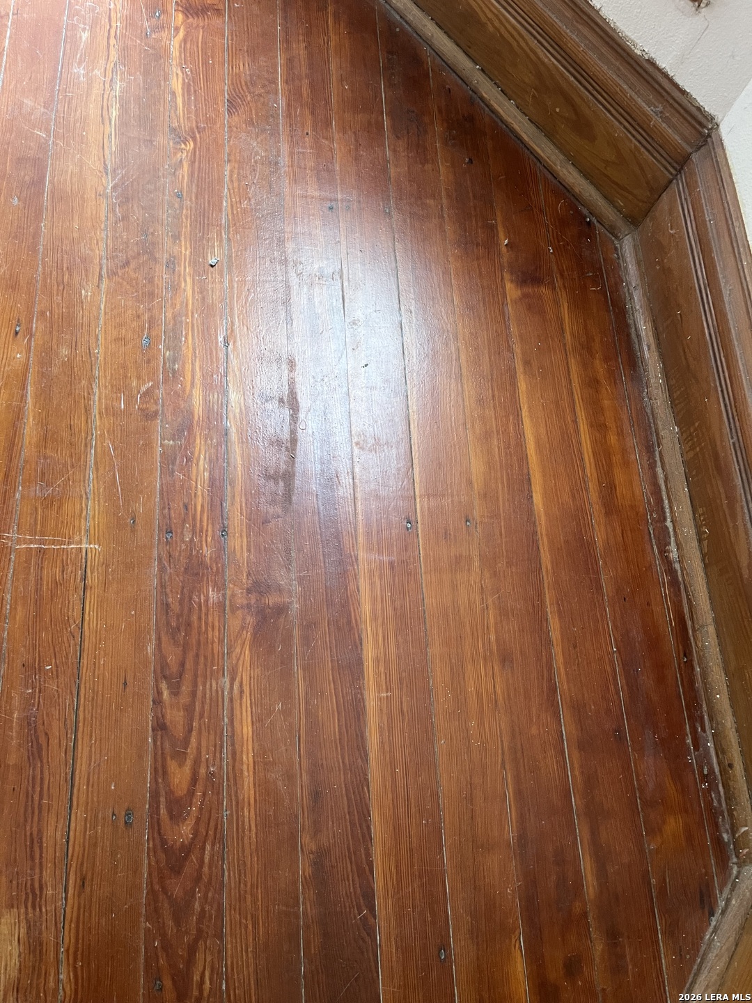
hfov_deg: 53.1
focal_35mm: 26
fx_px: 753
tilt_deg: -69.4
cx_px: 376
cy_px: 502
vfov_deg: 67.3
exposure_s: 1/60
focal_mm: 5.1
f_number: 1.6
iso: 250
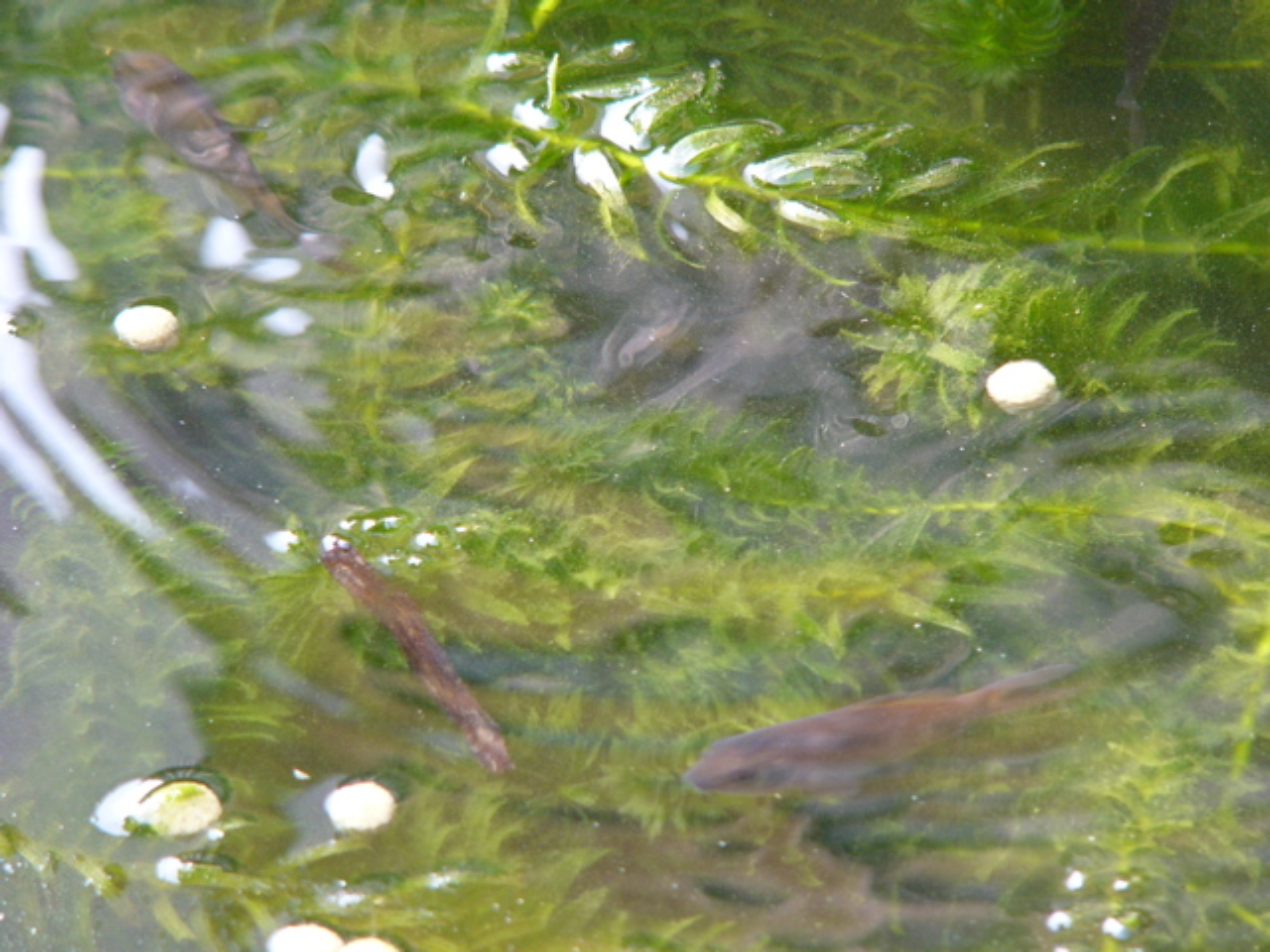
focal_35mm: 207
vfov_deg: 7.2
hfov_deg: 9.6
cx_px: 635
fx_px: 7594
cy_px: 476
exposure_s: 1/60
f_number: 2.8
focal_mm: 34.4
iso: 100
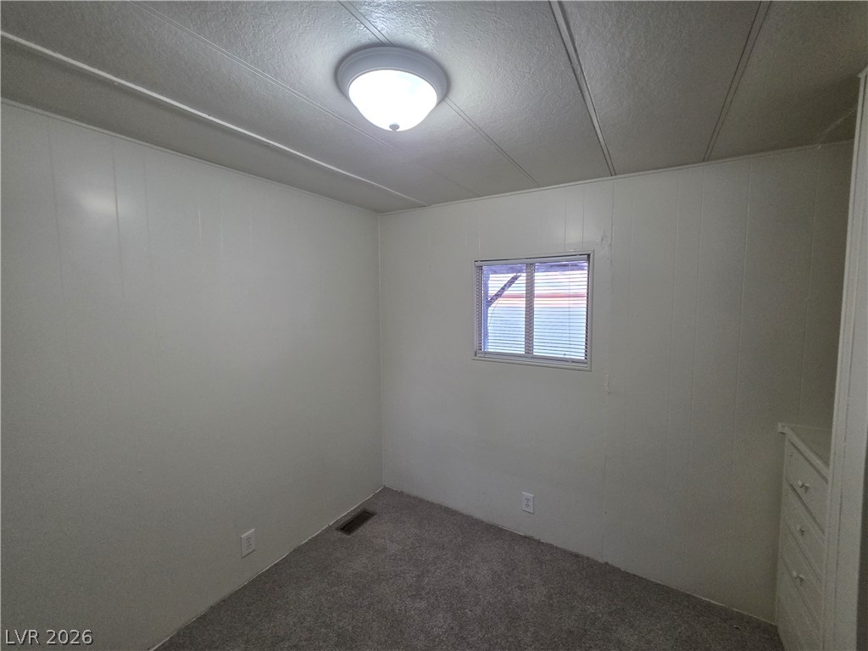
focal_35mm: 13
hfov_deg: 106.2
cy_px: 326
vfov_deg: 89.9
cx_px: 434
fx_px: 326
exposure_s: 1/120
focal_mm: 2.2
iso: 250
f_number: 1.9
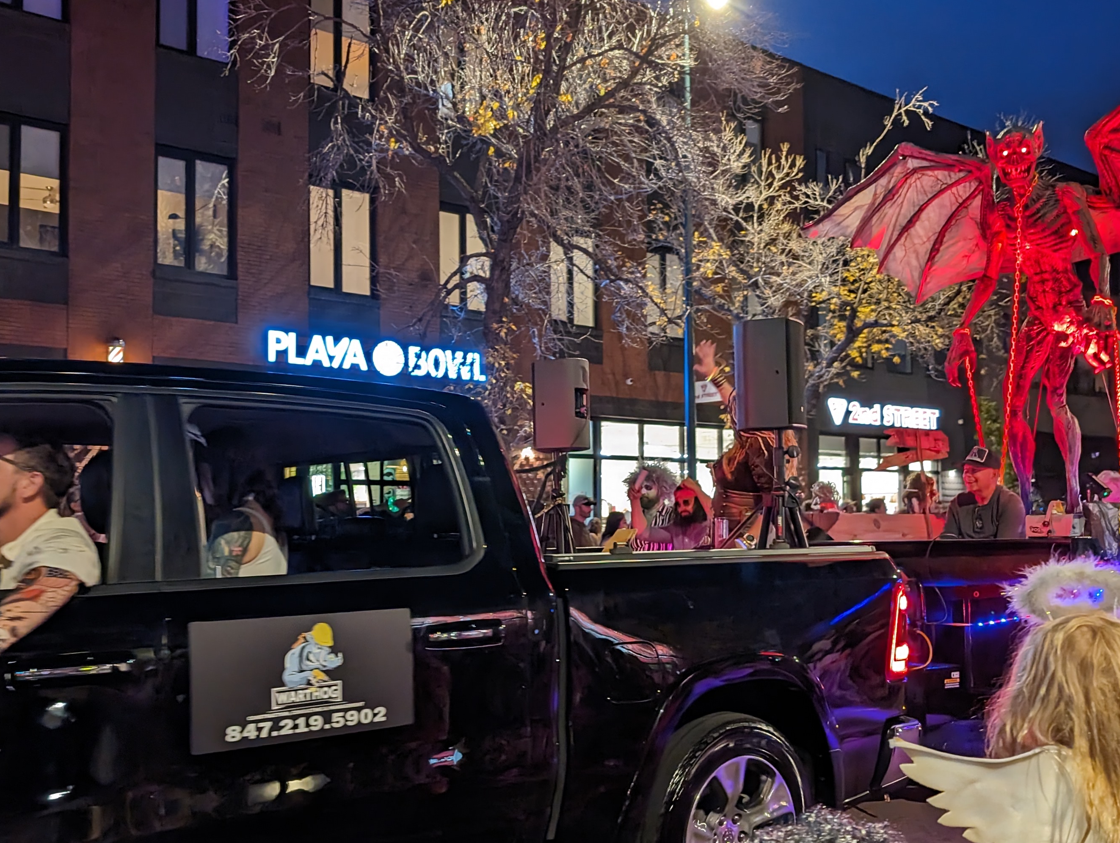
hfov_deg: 50.1
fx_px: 1199
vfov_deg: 38.7
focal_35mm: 37
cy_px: 472
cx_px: 571
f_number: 1.68
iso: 439
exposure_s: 1/49.9
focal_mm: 6.9
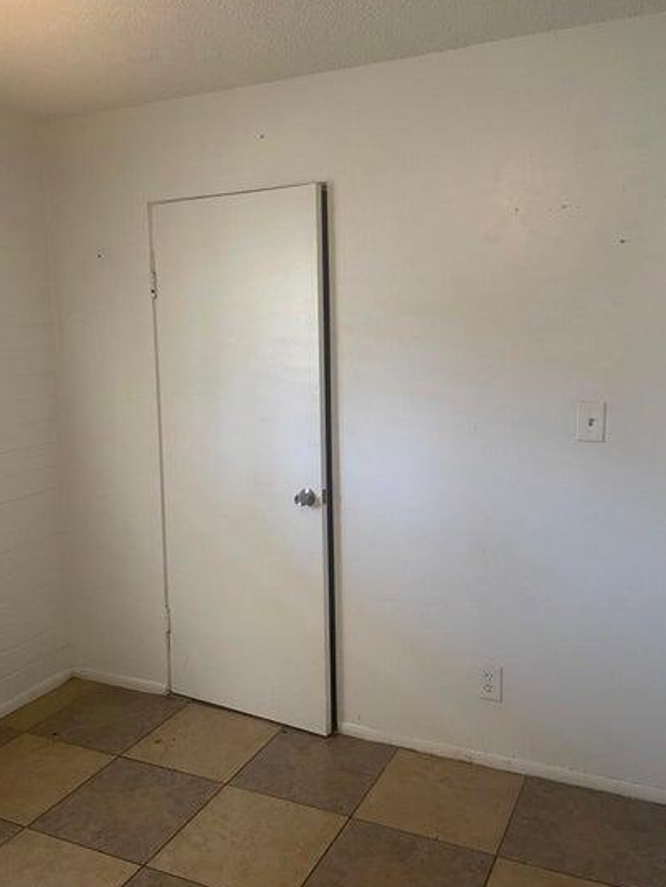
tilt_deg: -5.9
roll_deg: +2.2
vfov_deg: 58.3
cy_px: 431
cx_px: 307
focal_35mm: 31
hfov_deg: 45.4
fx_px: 795
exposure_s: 1/60
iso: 125
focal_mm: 4.2
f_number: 1.6
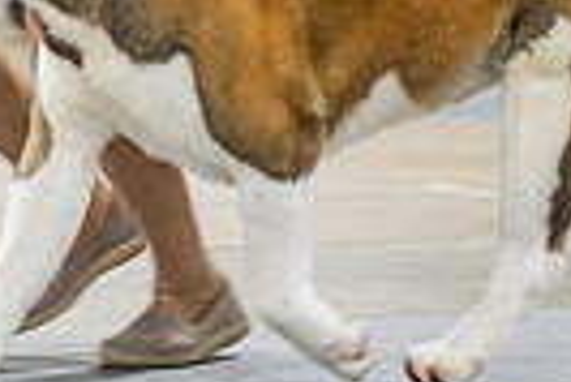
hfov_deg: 4.3
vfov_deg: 2.8
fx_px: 7685
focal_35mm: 484
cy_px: -204
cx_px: 120
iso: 2500
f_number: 2.8
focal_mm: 111
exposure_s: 1/160
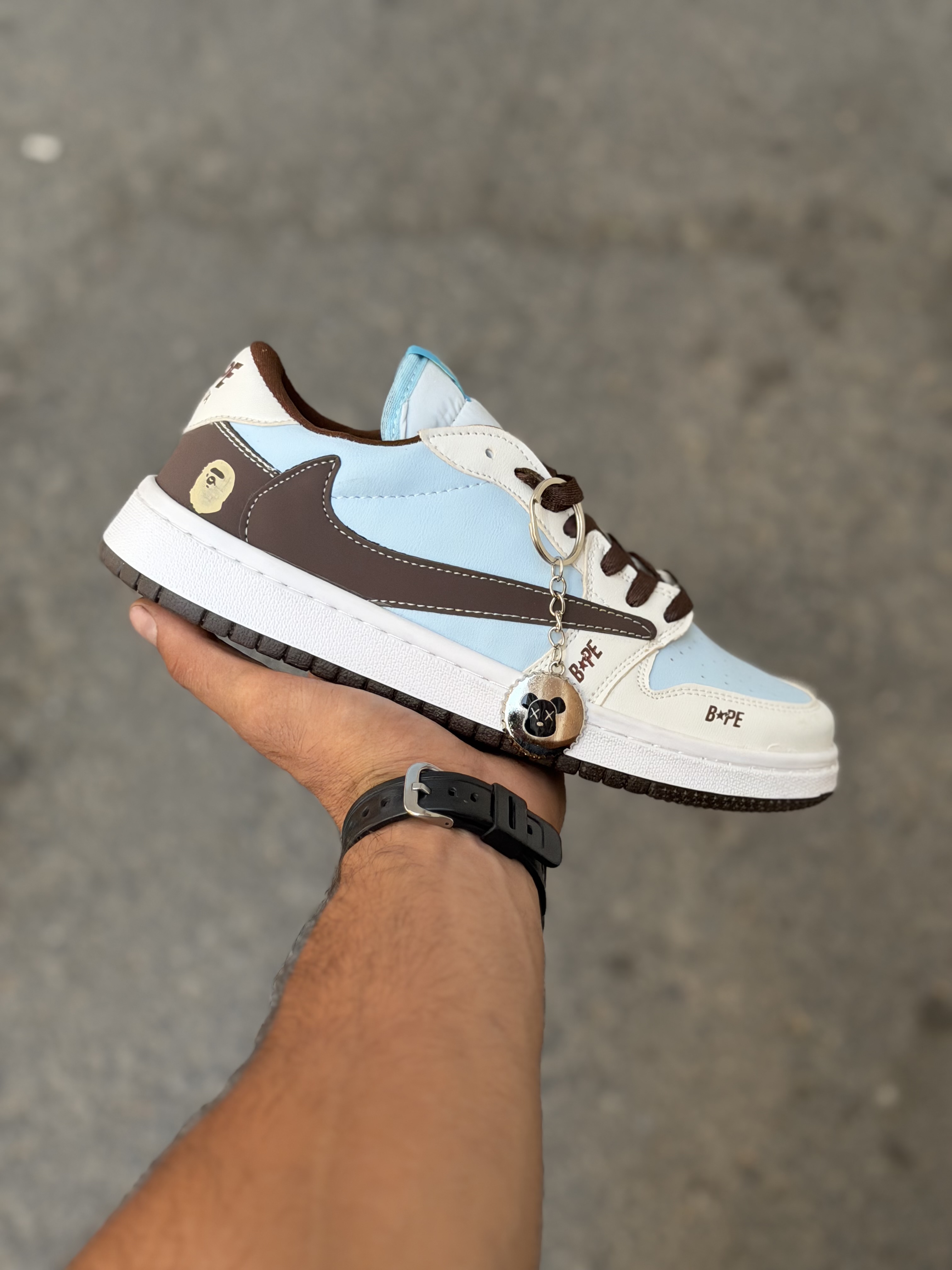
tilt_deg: -66.3
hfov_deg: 30.3
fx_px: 1760
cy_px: 635
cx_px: 476
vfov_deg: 39.7
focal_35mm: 48
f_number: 1.78
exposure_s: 1/1264
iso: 64
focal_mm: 6.76
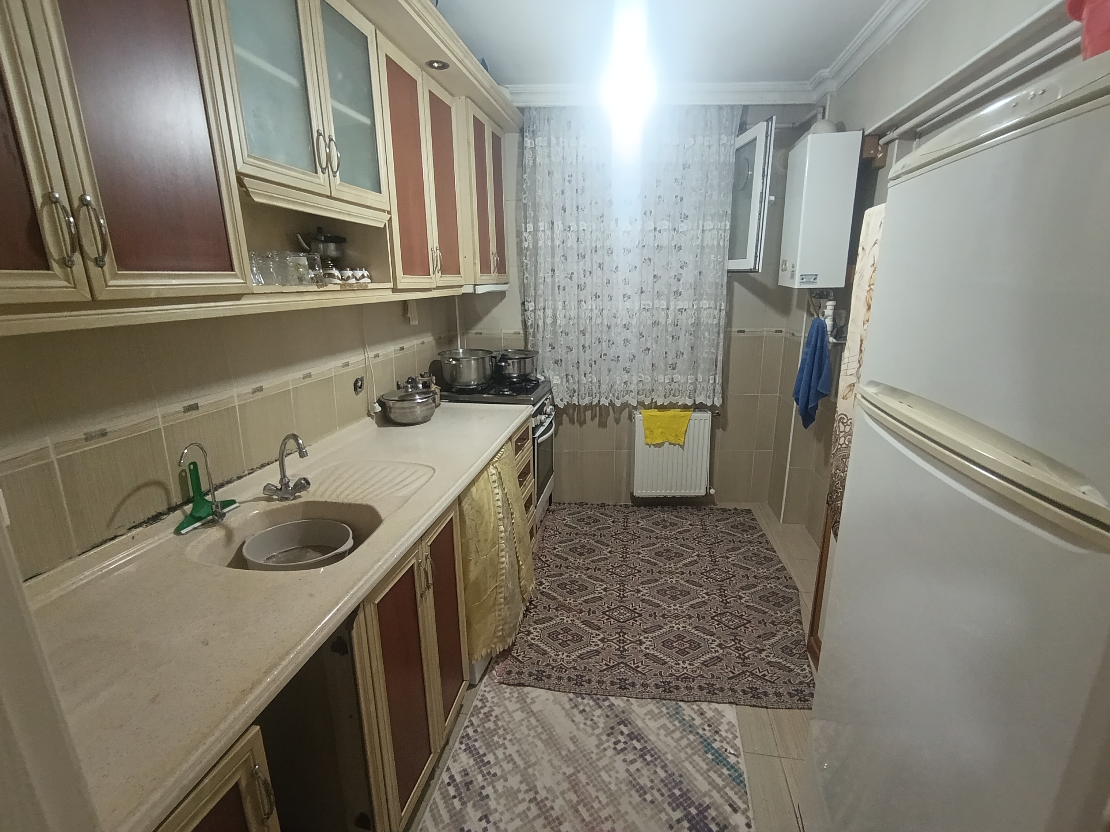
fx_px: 513
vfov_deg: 78.1
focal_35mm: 16
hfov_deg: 94.5
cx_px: 555
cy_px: 416
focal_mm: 1.65
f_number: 2.2
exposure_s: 1/33.3
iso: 400
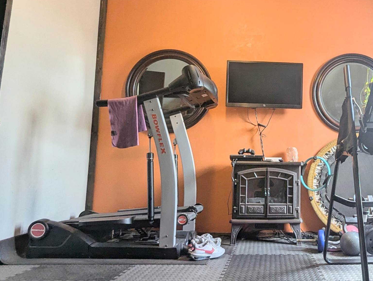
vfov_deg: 53.2
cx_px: 286
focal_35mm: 26
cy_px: 138
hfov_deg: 62.7
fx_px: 281
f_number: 2.2
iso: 62
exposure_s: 1/39.4
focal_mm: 1.95
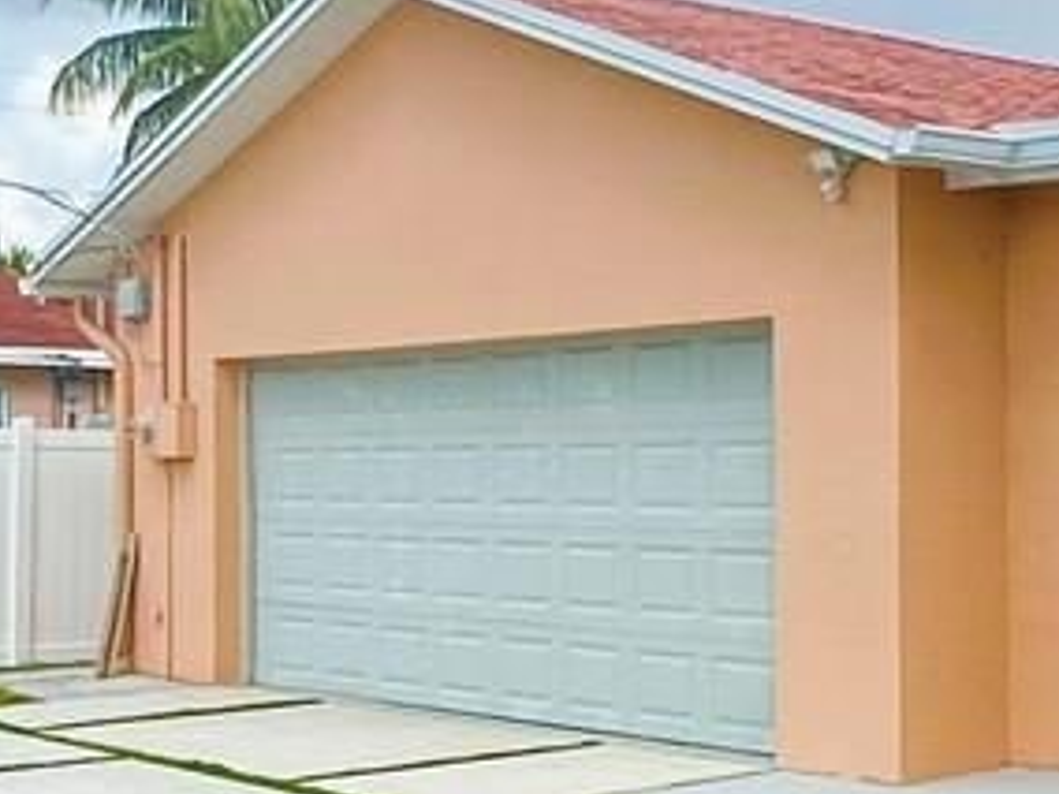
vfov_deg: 18.6
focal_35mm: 79
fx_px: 2417
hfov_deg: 24.5
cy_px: 503
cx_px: 761
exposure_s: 1/2506
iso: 50
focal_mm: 2.22
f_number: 2.2
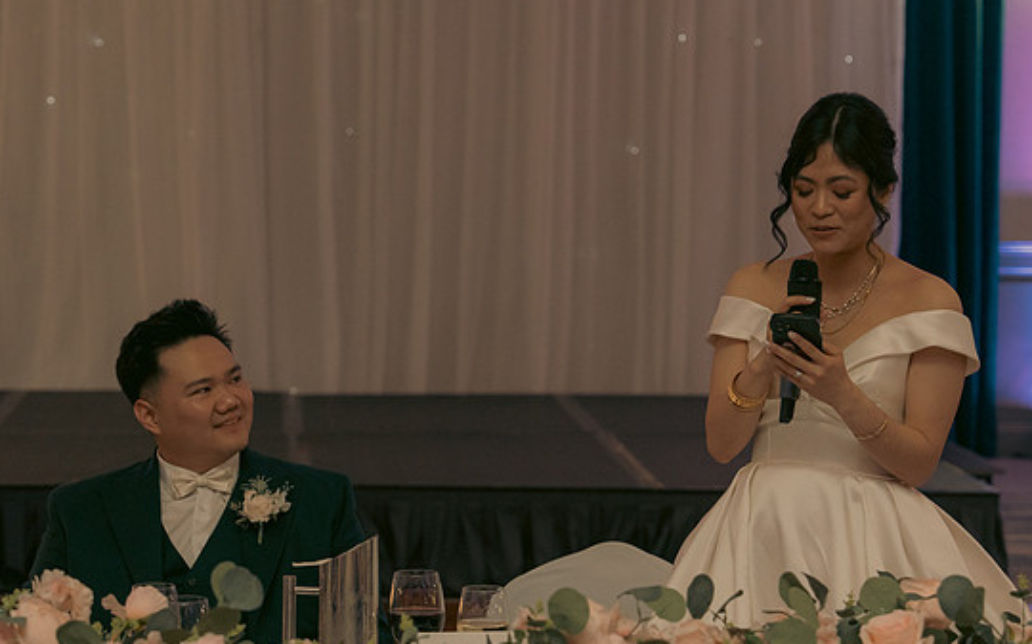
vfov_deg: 11.4
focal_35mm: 115
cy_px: 347
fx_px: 3233
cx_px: 548
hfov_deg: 18.1
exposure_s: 1/160
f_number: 3.5
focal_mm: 70
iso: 2500
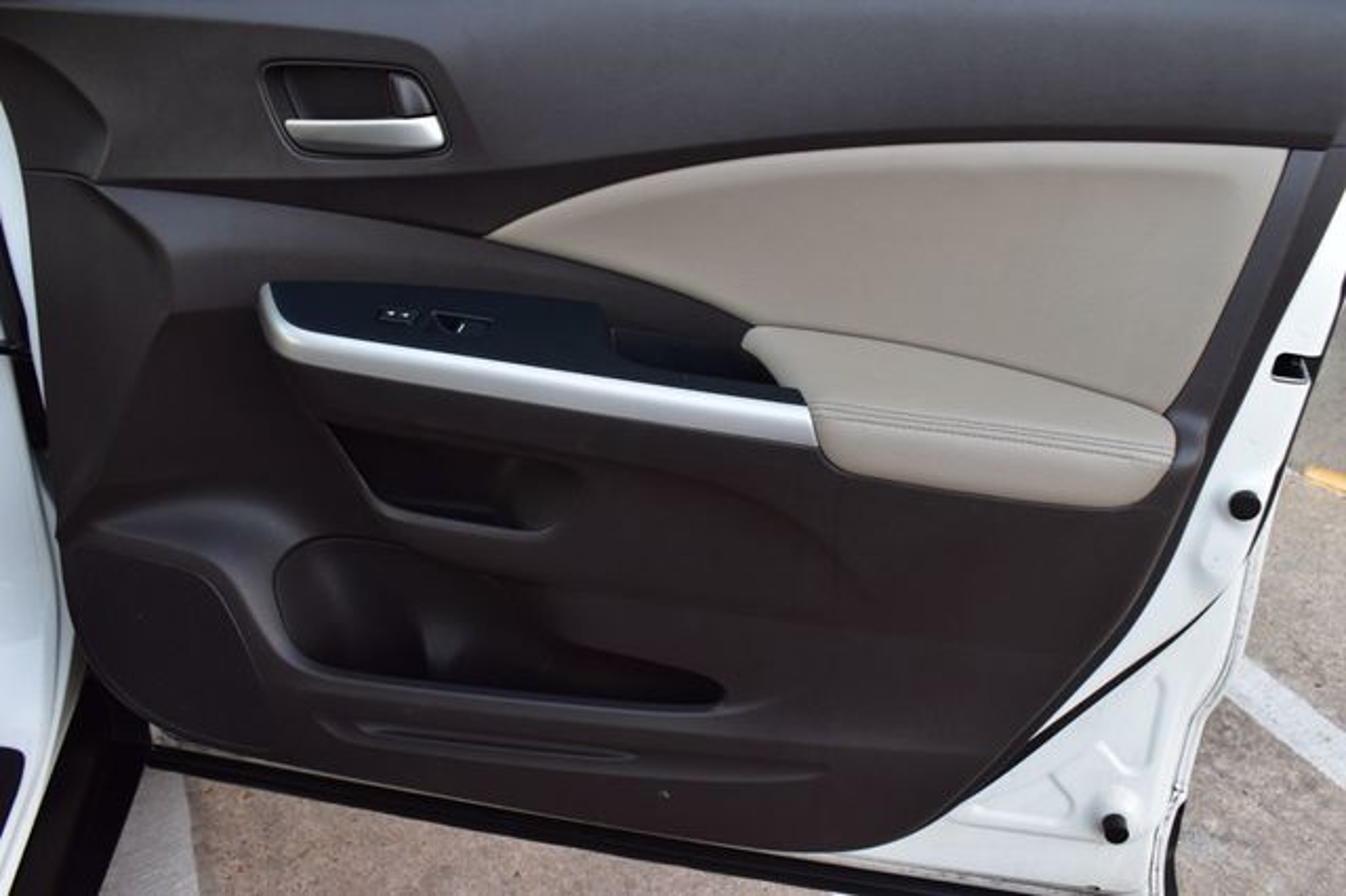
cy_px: 448
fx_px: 1177
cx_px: 673
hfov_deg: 59.5
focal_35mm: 32
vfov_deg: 41.7
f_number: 7.1
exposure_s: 1/25
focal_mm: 21
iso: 400
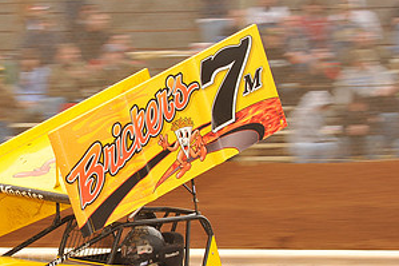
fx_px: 2581
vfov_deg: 5.9
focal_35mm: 233
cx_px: 31
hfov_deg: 8.8
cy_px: 209
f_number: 8
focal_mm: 120
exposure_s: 1/250
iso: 400
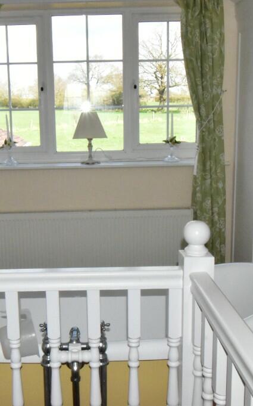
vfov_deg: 43.5
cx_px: 86
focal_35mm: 46
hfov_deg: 27.8
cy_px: 203
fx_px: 508
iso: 7200
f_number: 29
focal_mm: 20
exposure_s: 1/200
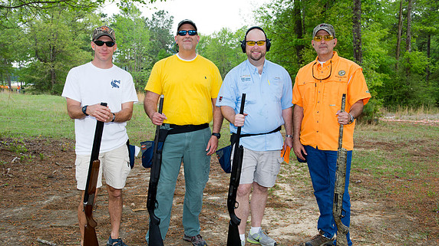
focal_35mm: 34
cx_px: 222
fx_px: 396
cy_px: 136
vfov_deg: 34.6
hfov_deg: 58.1
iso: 400
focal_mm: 32
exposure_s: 1/250
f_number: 7.1
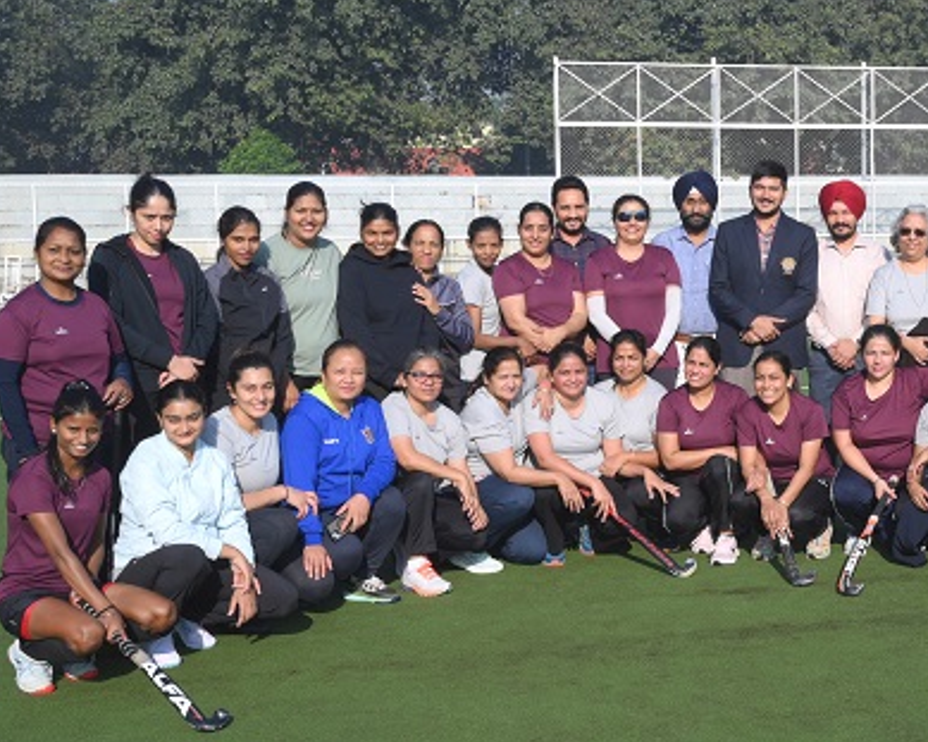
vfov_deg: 27.7
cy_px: 384
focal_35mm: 55
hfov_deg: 32.6
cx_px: 828
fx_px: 1506
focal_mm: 32.5
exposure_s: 1/125
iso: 200
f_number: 14
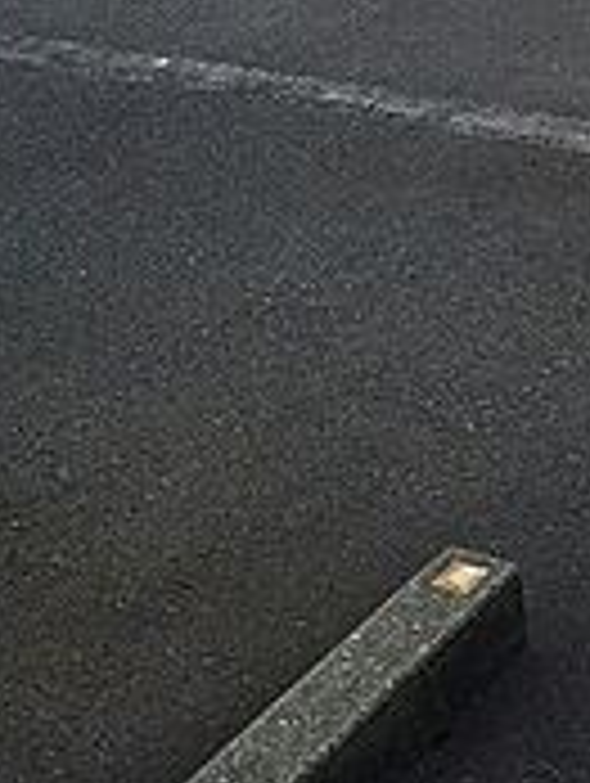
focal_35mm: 80
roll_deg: +3.1
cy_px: 140
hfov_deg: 17.7
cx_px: 685
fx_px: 1814
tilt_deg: -23.0
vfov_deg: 24.0
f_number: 2.2
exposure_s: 1/306
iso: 32
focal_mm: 4.15
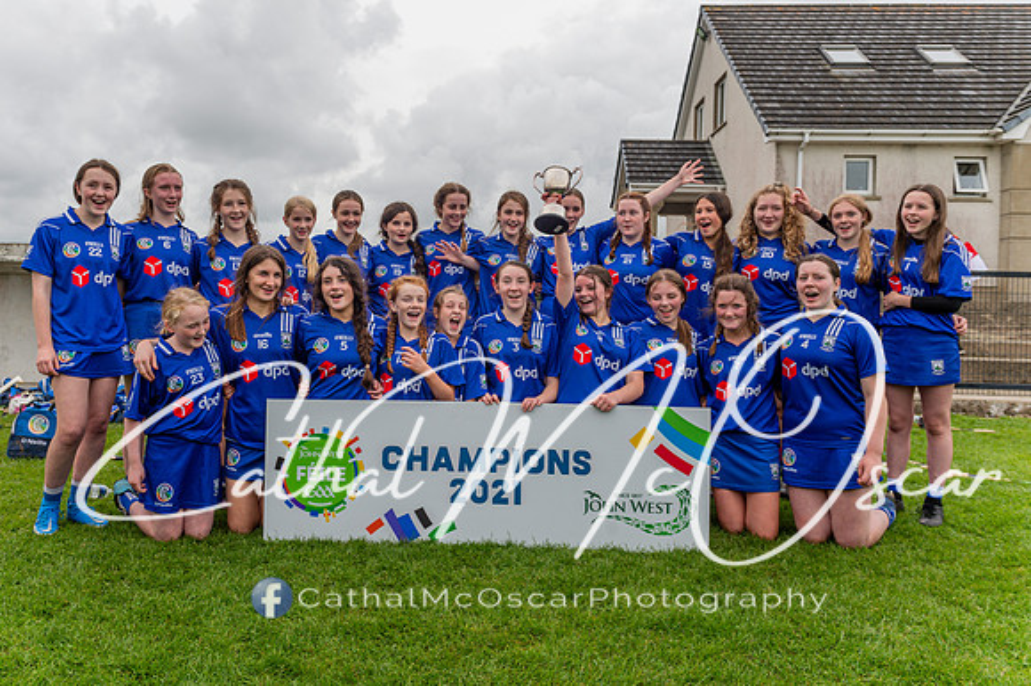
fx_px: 767
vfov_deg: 48.2
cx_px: 460
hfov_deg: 67.7
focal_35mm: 27
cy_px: 311
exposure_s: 1/400
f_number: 3.2
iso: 110
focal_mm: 24
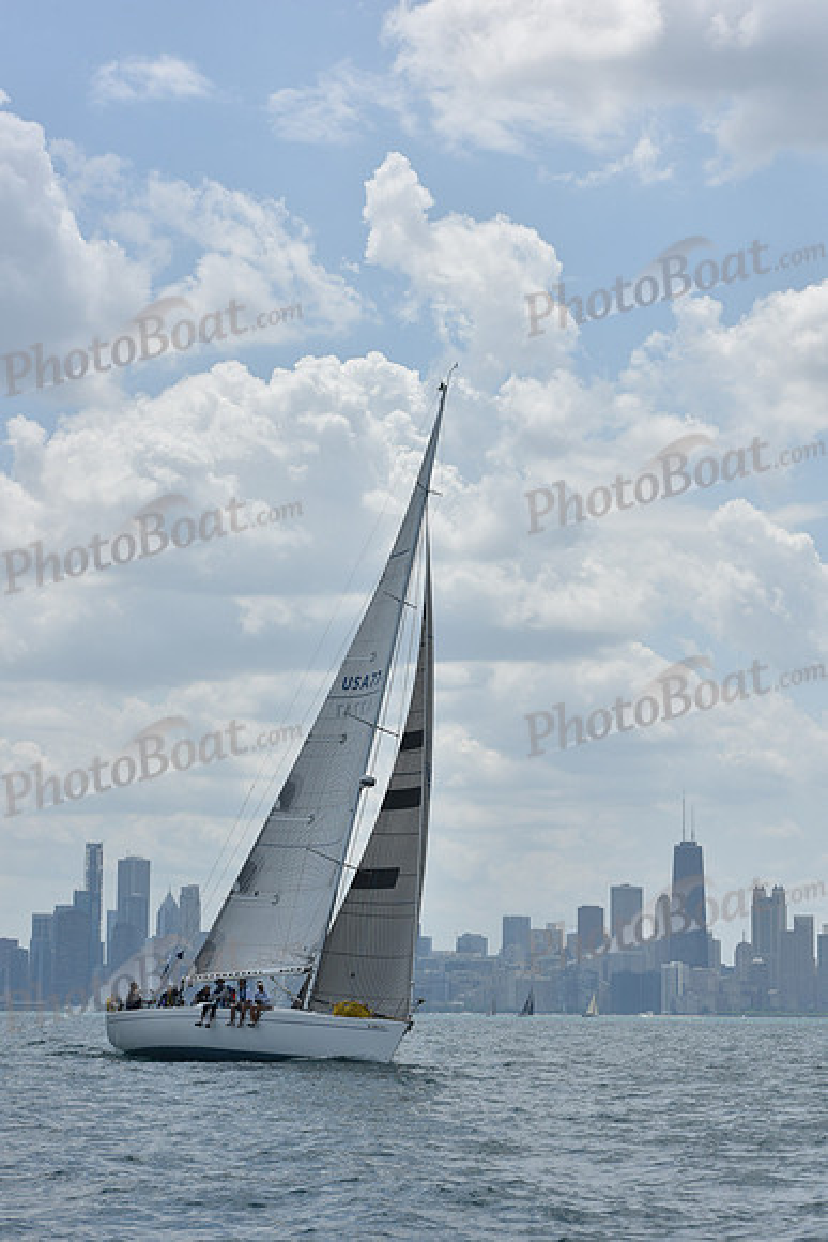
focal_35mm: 86
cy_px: 621
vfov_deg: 23.6
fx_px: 2965
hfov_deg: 15.9
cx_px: 414
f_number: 10
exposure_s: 1/1250
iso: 250
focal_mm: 86
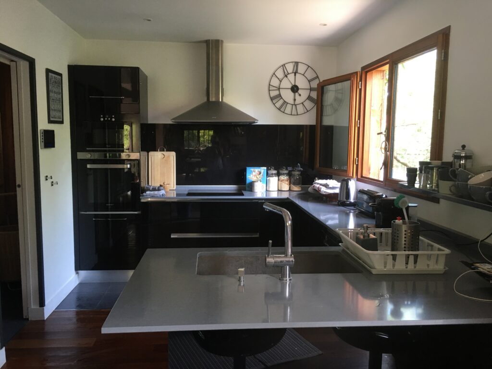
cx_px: 246
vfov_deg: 48.2
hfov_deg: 61.7
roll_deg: -0.4
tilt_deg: -3.5
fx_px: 412
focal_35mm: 29
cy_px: 184
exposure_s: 1/33
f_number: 2.2
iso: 50
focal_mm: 4.15
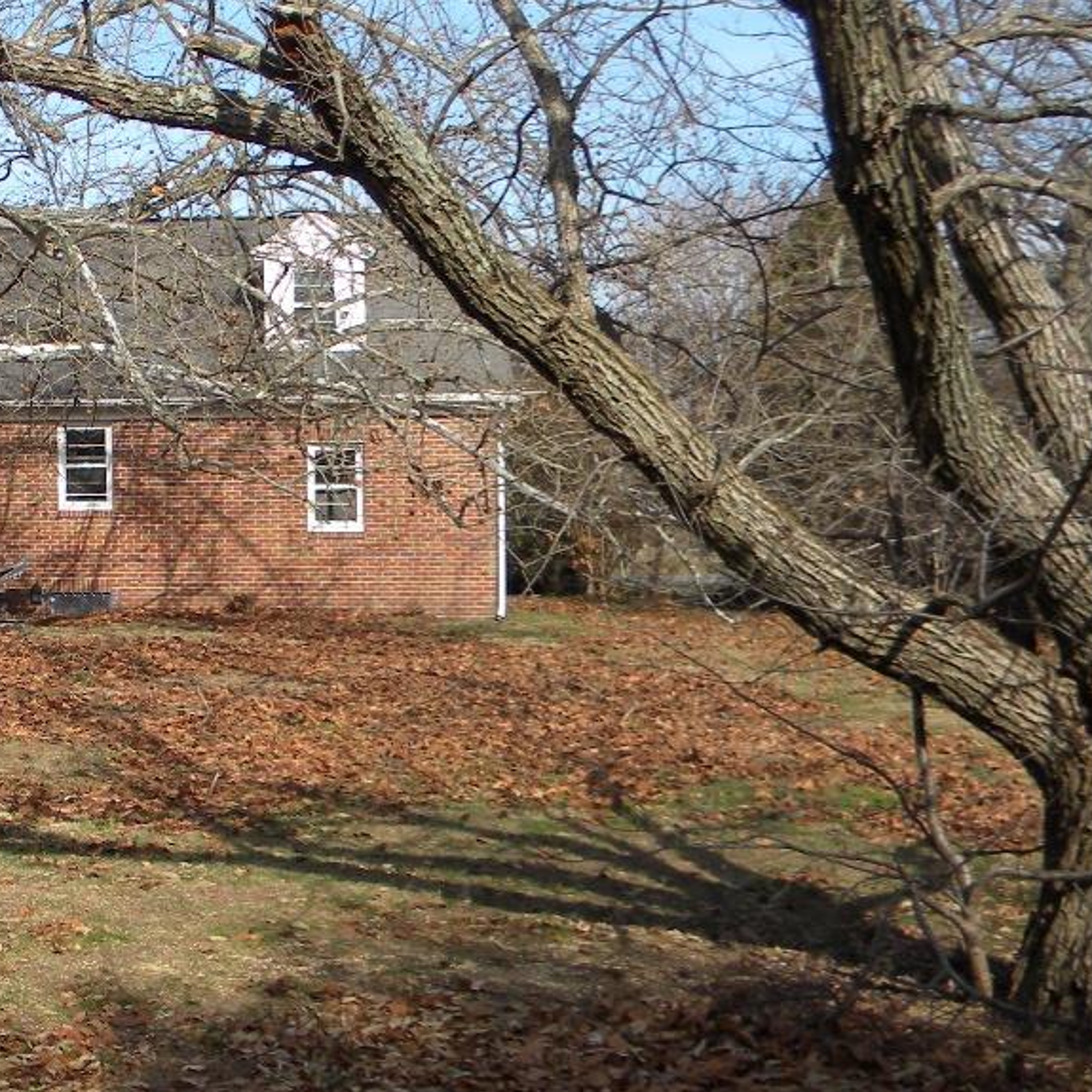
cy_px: 537
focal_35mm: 62
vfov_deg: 27.7
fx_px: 2213
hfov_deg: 25.4
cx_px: -161
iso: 80
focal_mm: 5
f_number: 3.5
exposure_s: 1/589
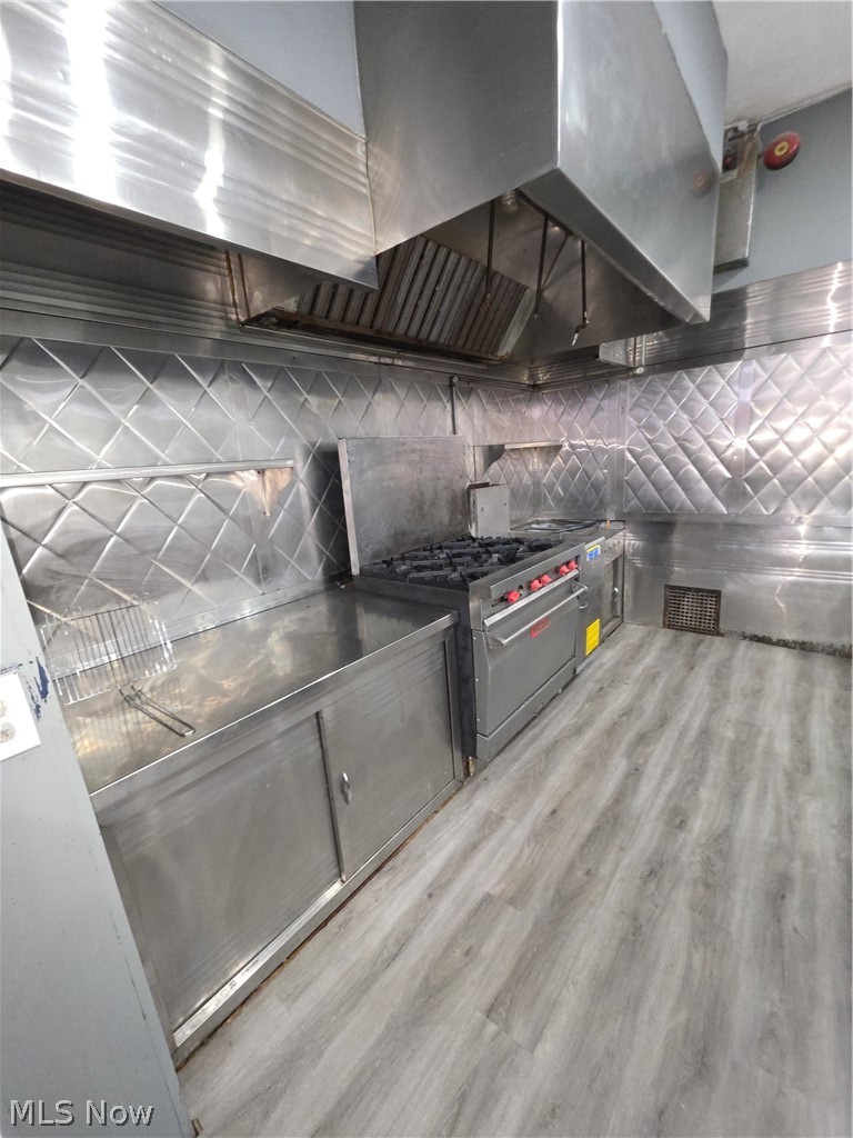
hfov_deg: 89.9
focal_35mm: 13
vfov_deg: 106.2
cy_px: 569
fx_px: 427
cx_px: 426
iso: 400
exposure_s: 1/30
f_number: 1.9
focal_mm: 2.2
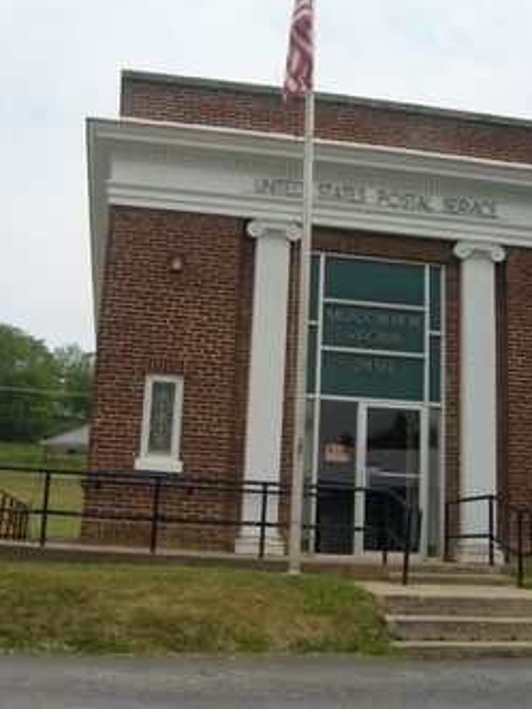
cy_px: 315
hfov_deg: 34.3
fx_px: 861
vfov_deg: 44.7
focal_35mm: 42
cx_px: 247
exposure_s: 1/250
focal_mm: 5.8
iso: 80
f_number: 7.1
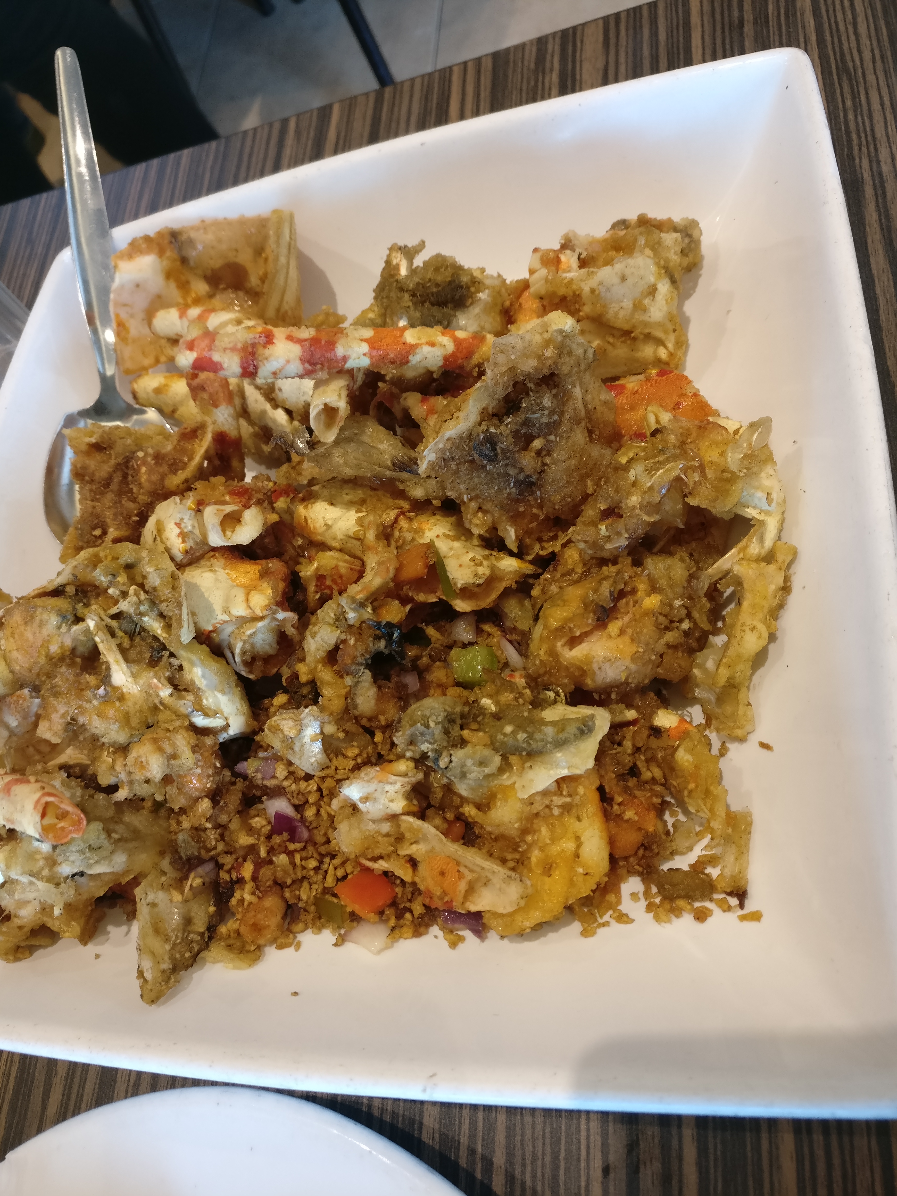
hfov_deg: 49.7
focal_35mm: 28
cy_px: 598
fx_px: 967
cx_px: 448
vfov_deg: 63.4
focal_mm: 4.26
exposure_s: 1/33
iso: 200
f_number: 2
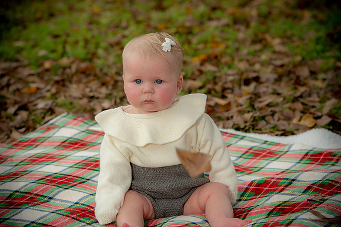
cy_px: 114
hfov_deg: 14.7
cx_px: 170
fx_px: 1325
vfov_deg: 9.8
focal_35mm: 140
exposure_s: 1/200
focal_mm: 140
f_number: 6.3
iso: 160
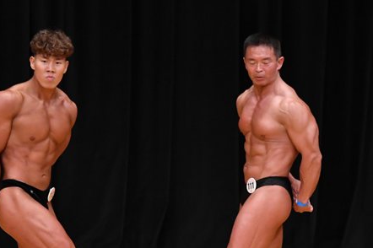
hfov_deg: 4.6
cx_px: 65
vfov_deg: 3.1
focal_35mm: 447
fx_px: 4628
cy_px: 191
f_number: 5.6
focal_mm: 170
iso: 3200
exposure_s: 1/400
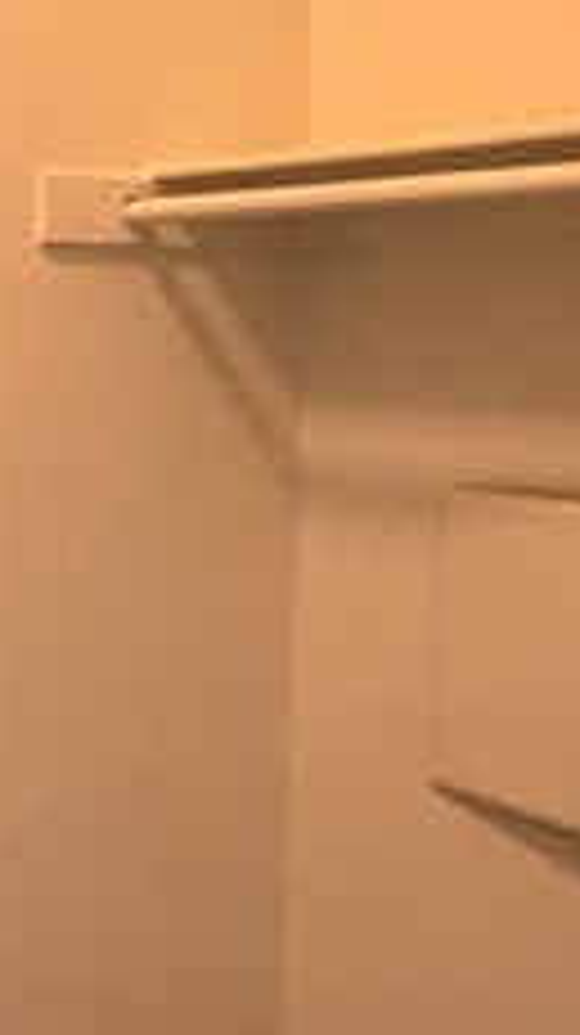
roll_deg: +0.8
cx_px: -49
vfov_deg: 30.9
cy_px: 644
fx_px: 1863
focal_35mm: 68
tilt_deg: -9.8
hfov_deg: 17.1
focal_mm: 2.22
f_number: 2.2
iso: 640
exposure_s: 1/60
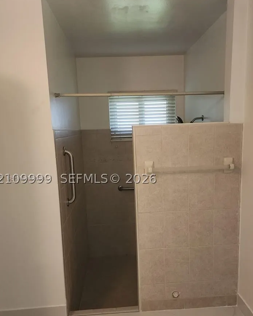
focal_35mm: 31
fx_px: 290
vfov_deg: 57.0
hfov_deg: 47.0
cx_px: 141
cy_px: 179
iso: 80
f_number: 1.8
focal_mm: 6.4
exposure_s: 1/40
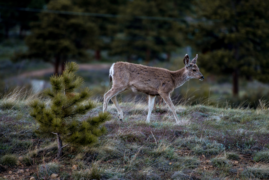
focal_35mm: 200
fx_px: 1495
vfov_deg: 6.9
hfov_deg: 10.3
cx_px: 134
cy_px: 90
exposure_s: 1/640
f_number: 2.8
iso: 400
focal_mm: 200
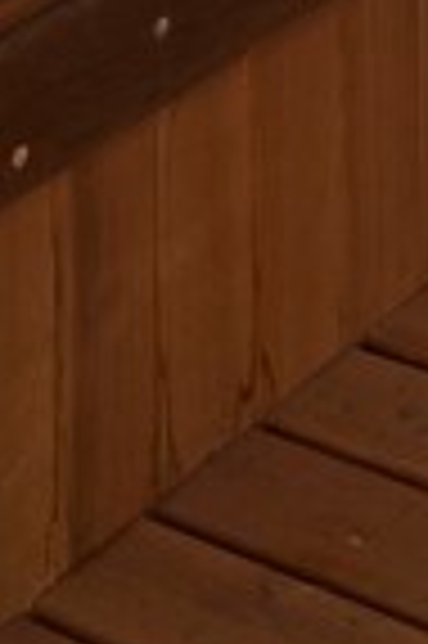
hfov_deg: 8.6
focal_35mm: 152
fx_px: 2717
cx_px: 833
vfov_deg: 9.9
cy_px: -1326
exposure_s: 8
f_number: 8
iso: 250
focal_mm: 20
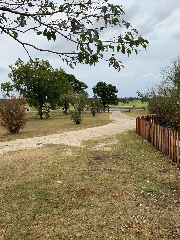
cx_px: 90
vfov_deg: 61.7
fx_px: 201
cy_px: 120
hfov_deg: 48.2
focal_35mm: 29
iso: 16
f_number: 1.8
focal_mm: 3
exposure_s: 1/816
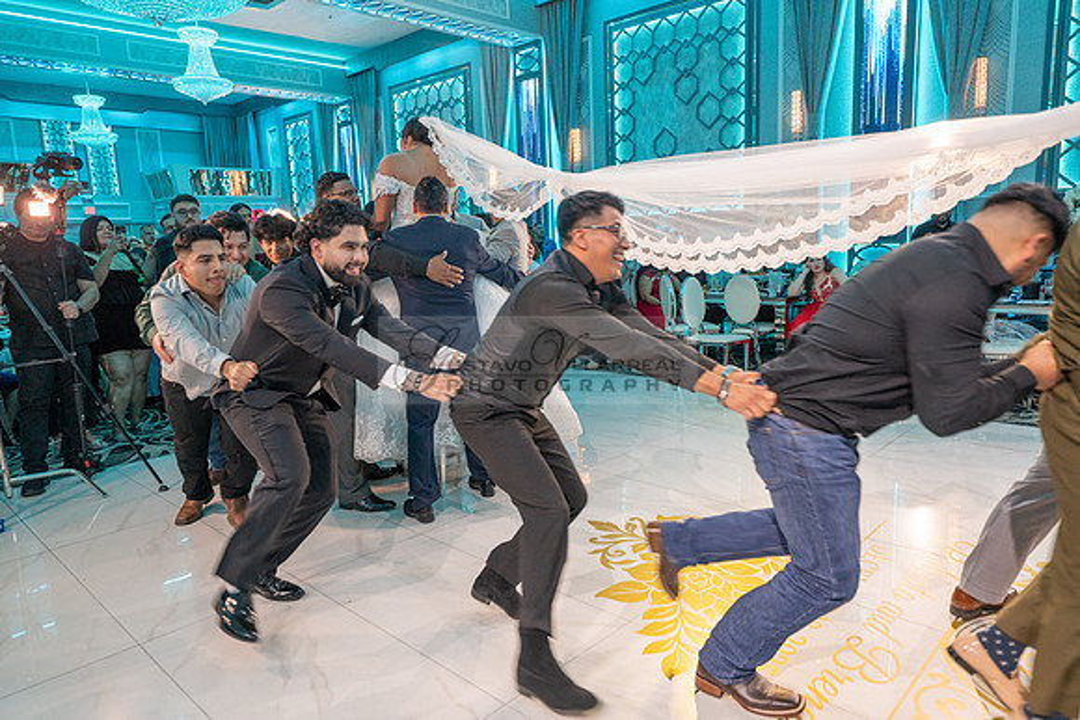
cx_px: 540
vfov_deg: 53.2
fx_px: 720
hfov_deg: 73.7
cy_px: 360
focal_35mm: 24
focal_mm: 24
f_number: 3.5
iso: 1000
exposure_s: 1/200
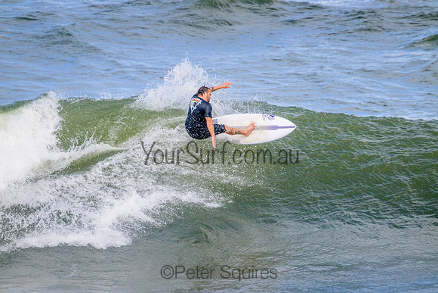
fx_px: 9735
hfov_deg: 2.6
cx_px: 219
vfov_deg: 1.7
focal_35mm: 800
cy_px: 146
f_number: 11
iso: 1100
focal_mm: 800
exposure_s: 1/2000
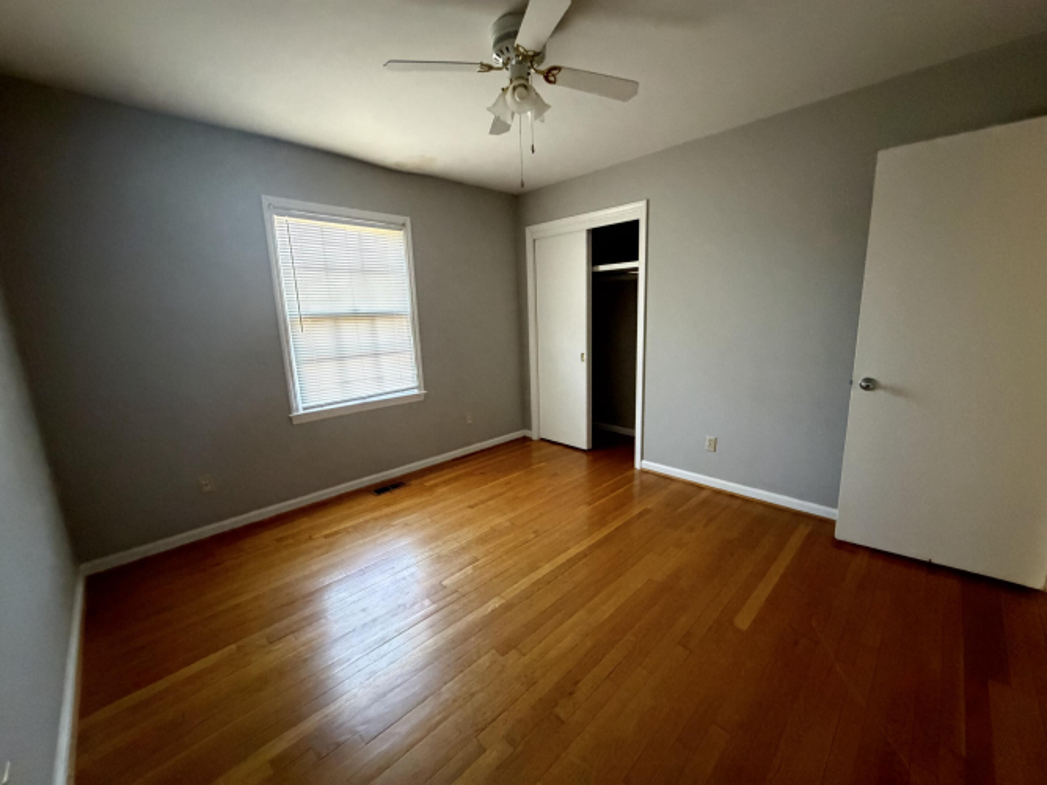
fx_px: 423
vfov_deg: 85.7
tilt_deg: -10.6
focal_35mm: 14
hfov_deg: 102.1
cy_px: 392
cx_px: 524
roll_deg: +2.7
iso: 1000
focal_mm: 2.22
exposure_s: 1/60
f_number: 2.2
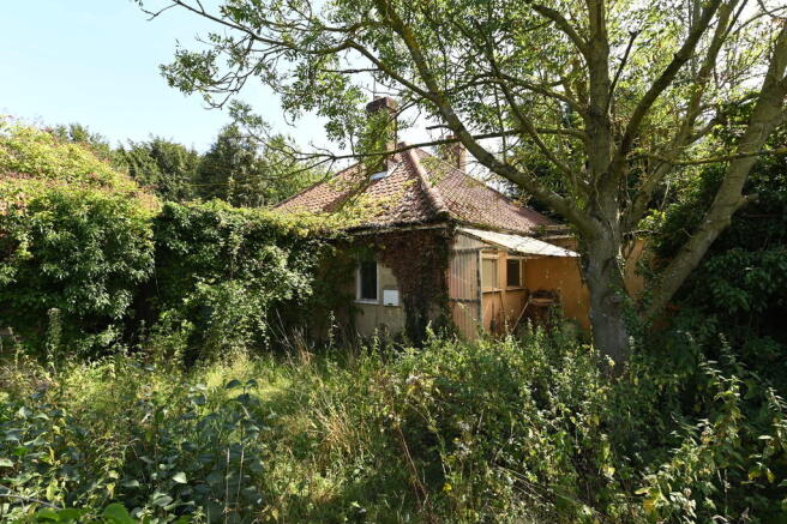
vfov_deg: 70.4
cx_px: 394
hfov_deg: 93.3
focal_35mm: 17
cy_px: 262
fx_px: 372
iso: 400
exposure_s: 1/200
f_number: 7.1
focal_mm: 17
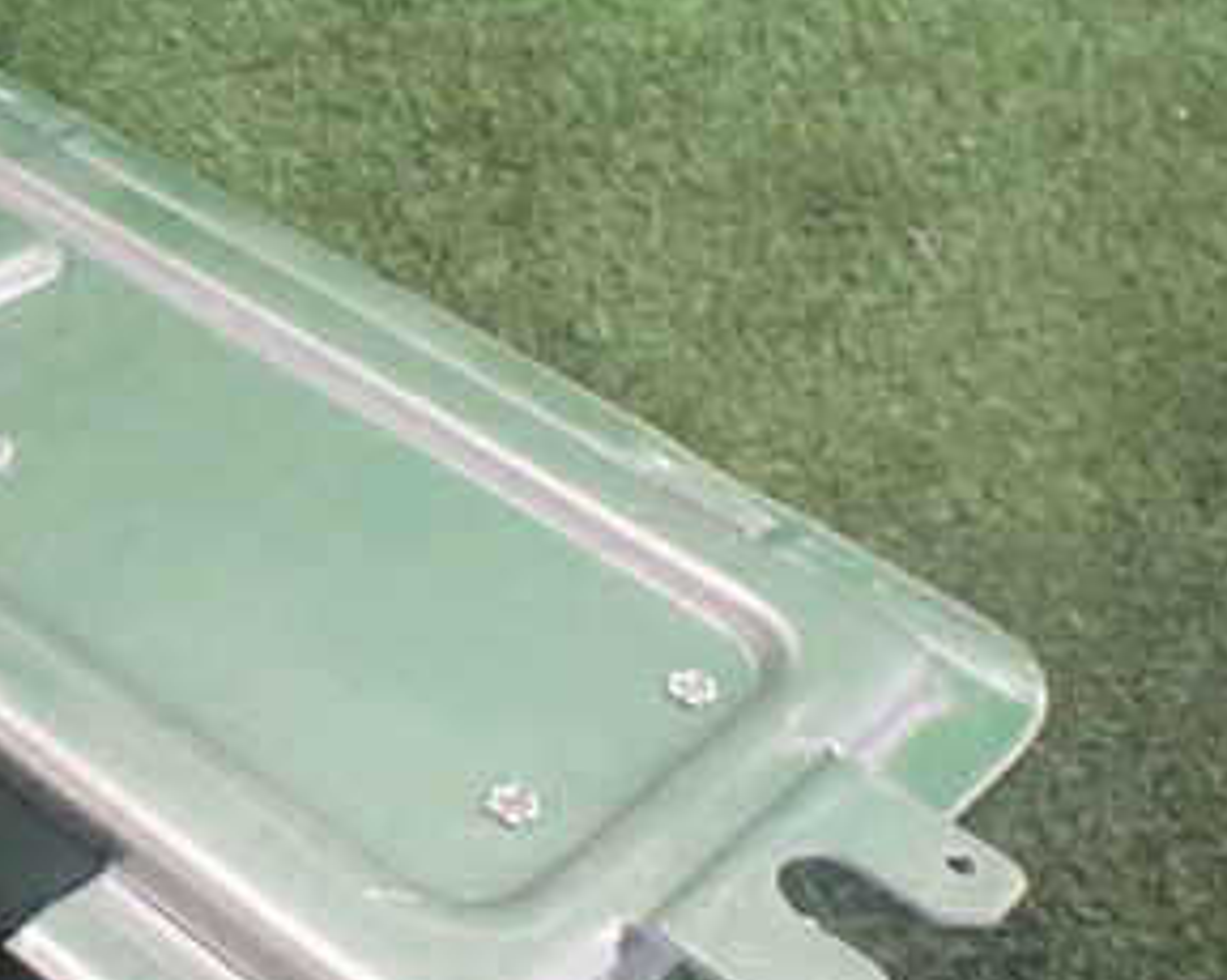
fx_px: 2214
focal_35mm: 61
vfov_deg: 24.8
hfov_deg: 29.0
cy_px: 673
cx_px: 4
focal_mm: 5.4
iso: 800
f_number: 2.3
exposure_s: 1/80
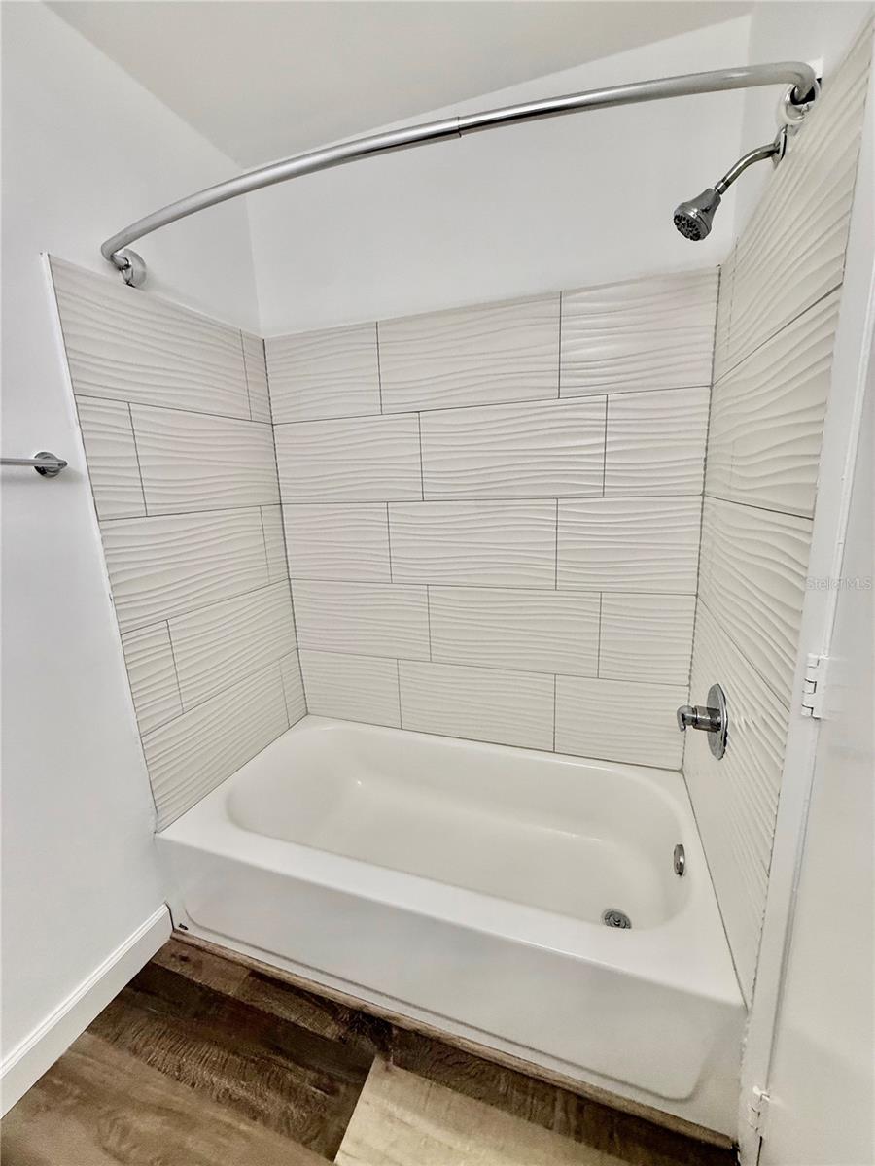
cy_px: 583
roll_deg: +2.4
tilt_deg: -12.9
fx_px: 472
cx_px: 438
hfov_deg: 85.7
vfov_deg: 102.1
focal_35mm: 14
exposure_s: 1/120
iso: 125
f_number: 2.2
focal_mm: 2.22
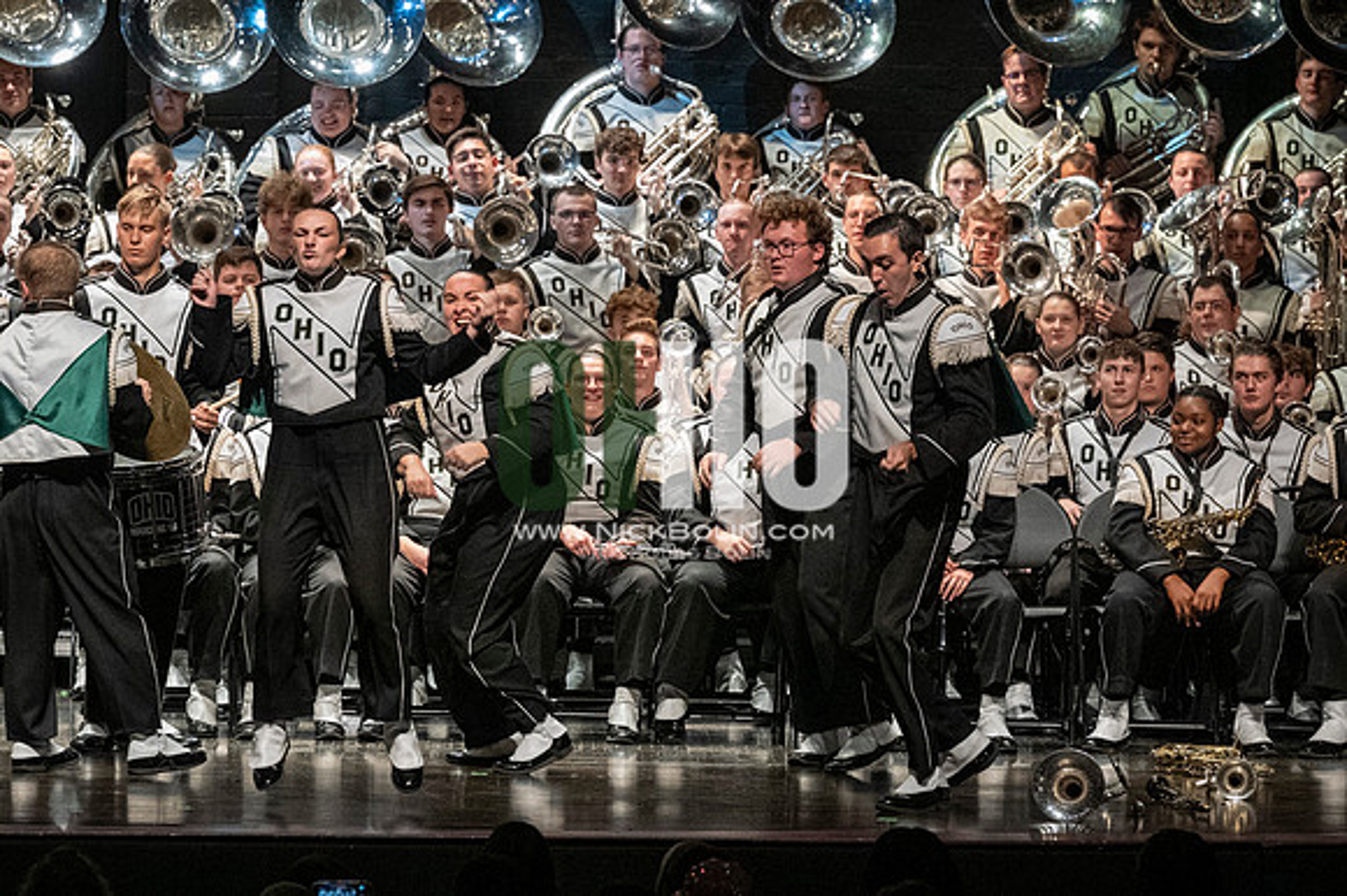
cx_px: 674
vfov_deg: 6.1
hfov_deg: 9.2
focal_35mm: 225
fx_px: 8414
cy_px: 448
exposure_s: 1/500
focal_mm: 150
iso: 4000
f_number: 4
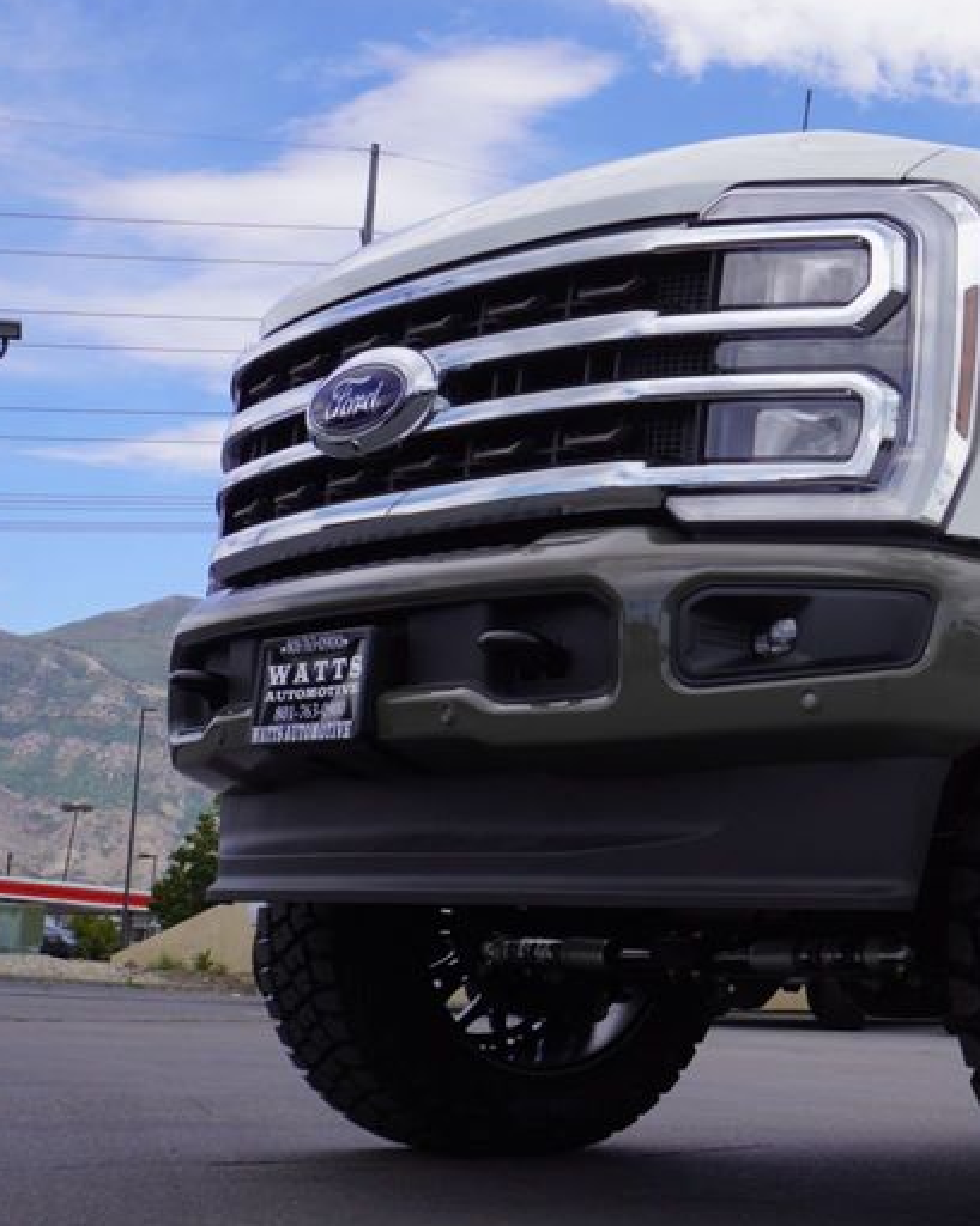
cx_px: 1198
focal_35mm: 62
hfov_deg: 22.5
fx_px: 2250
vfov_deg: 30.5
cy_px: 654
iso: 100
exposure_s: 1/125
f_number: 9
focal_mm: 22
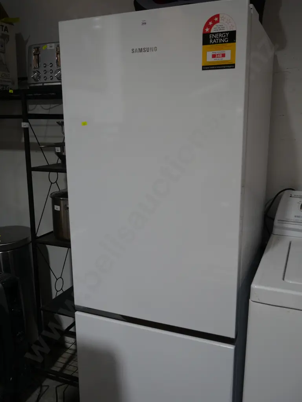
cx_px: 151
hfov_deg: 44.2
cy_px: 201
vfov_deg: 56.8
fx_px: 372
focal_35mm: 32
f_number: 3.6
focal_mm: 16
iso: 200
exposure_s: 1/125
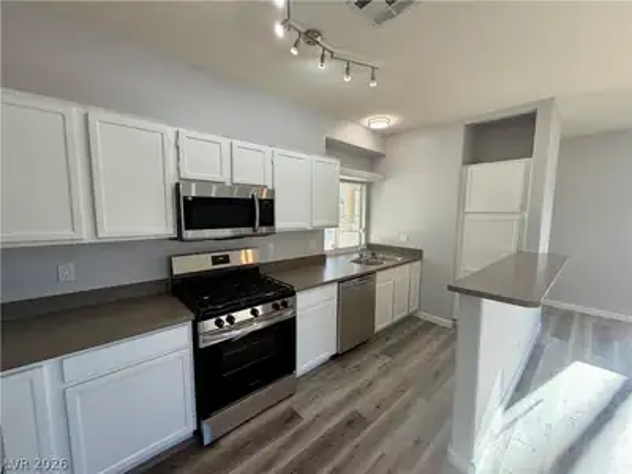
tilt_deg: -6.3
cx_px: 316
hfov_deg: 102.1
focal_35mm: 14
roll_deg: +0.2
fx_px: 256
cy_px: 237
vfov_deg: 85.7
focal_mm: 2.22
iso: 64
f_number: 2.2
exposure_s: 1/120
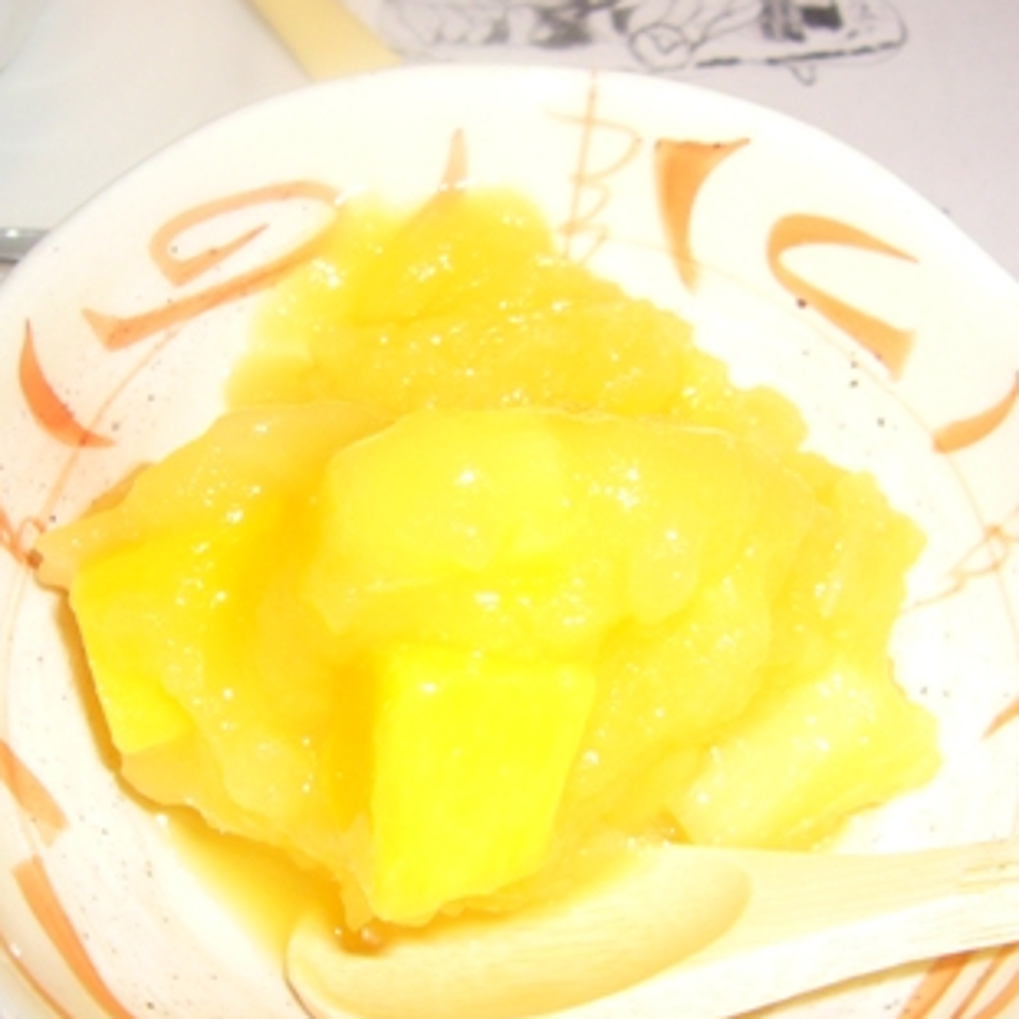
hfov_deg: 36.8
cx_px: 546
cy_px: 546
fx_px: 1532
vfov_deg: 36.8
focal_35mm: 46
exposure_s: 1/30
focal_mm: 4.6
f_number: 2.8
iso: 100
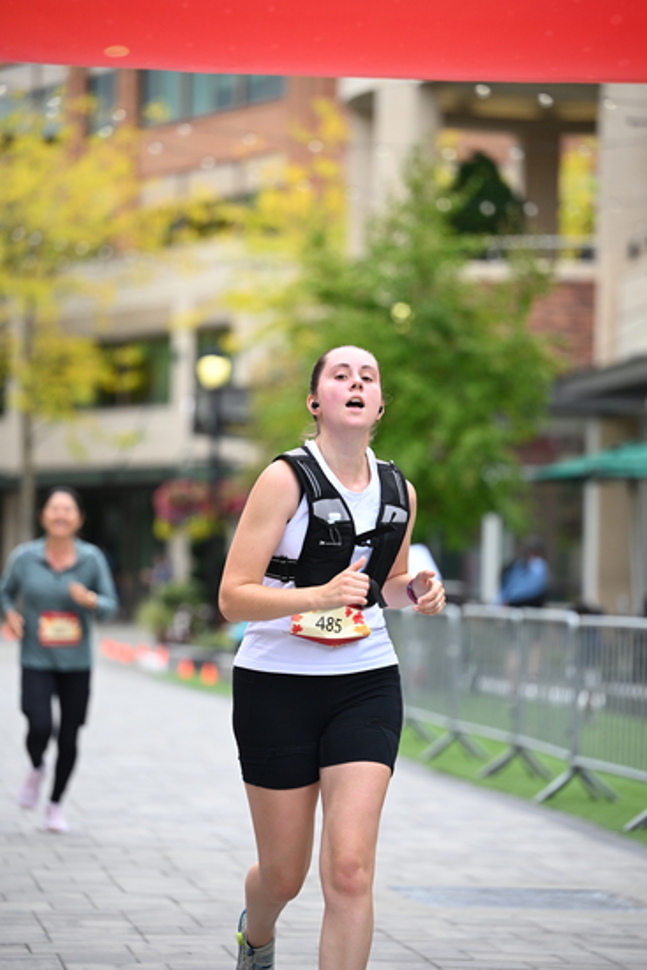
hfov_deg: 10.6
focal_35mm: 130
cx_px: 324
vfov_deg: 15.8
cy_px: 485
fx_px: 3502
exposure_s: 1/2000
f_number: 2.8
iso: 640
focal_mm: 130
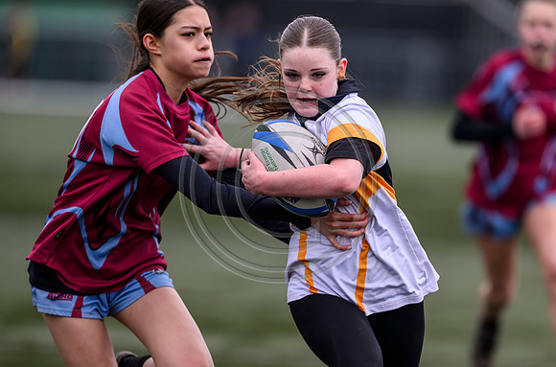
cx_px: 311
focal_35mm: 448
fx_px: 6902
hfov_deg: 4.6
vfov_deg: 3.0
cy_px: 207
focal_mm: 400
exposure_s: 1/1600
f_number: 3.5
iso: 500
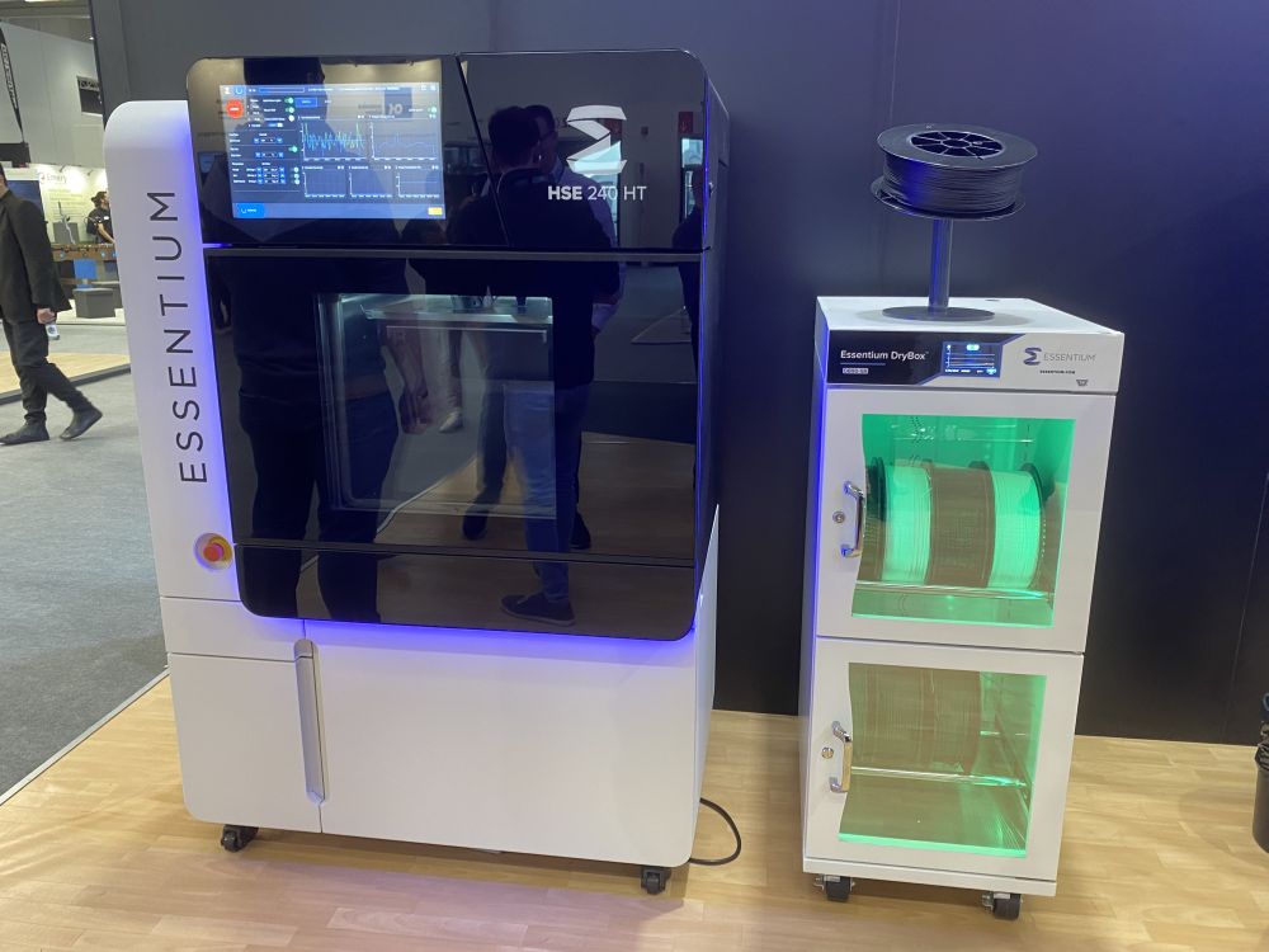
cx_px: 634
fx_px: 953
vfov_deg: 53.1
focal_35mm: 26
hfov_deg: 67.3
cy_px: 476
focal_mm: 4.25
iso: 200
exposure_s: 1/50
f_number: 1.8
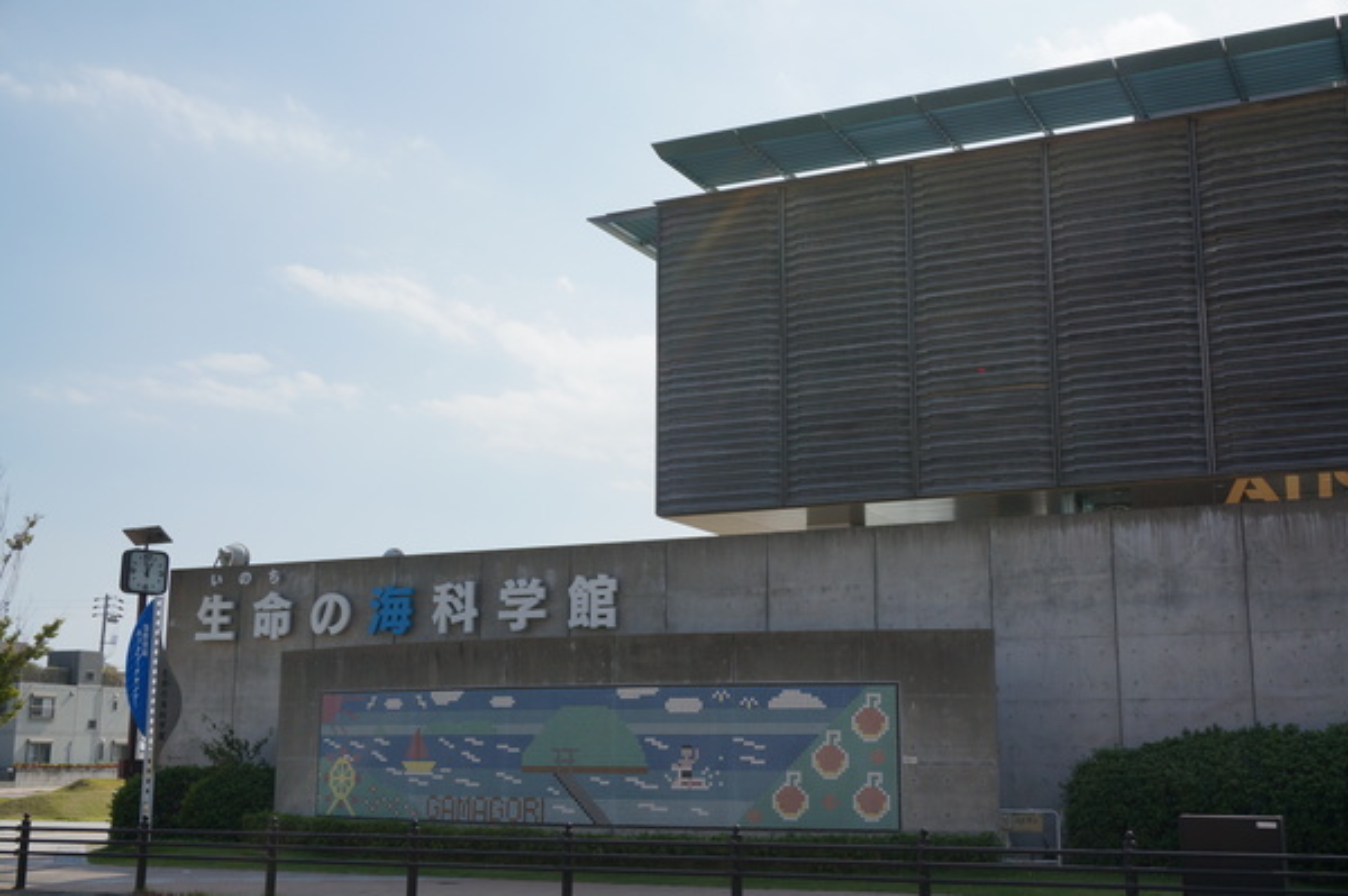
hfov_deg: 46.4
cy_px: 448
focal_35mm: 42
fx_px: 1571
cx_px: 674
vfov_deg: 31.8
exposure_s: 1/320
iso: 100
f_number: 9
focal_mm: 28
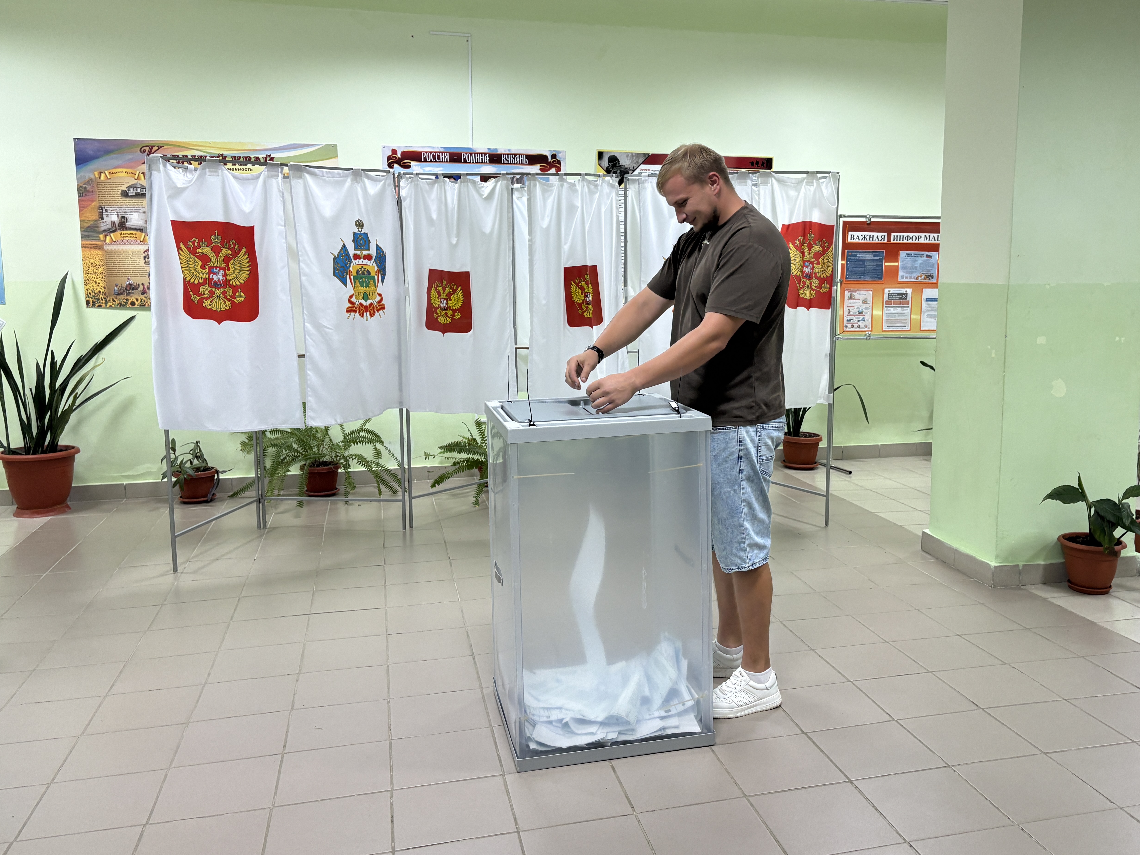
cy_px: 394
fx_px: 988
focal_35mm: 30
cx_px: 637
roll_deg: +0.5
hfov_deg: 59.8
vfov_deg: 46.8
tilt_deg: -5.9
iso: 125
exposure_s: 1/50
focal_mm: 5.96
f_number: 1.6
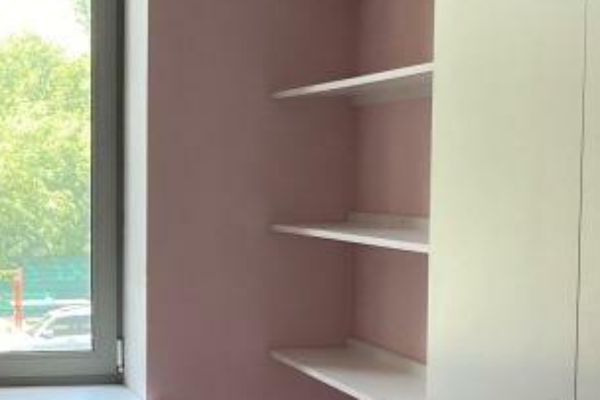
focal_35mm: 91
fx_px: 1517
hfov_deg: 21.5
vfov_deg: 14.9
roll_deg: +0.8
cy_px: 351
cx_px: -22
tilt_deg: -5.2
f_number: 1.8
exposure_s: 1/121
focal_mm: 4.25
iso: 100
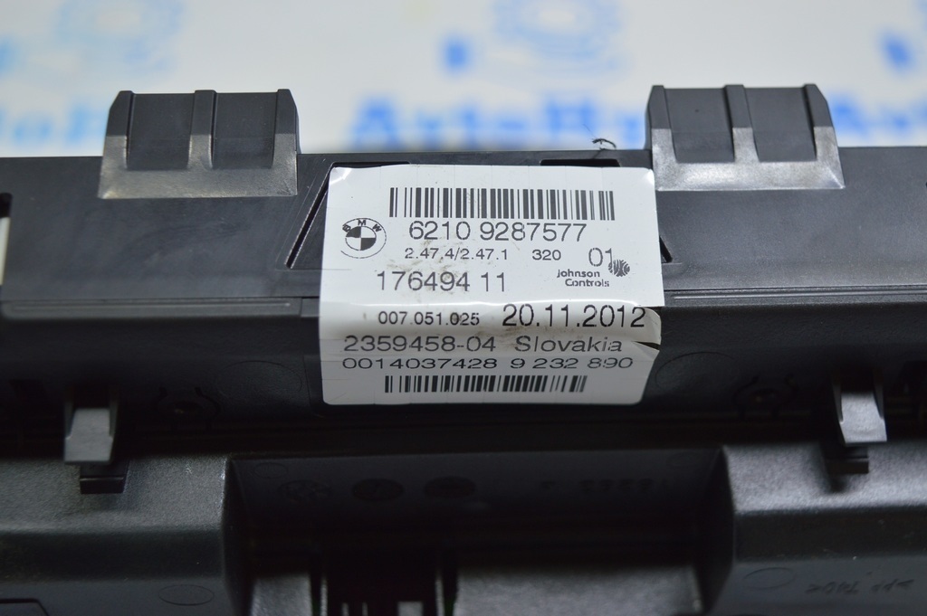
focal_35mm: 54
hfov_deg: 36.9
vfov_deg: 25.0
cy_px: 308
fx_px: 1389
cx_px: 464
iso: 400
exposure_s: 1/50
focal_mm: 36
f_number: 4.8
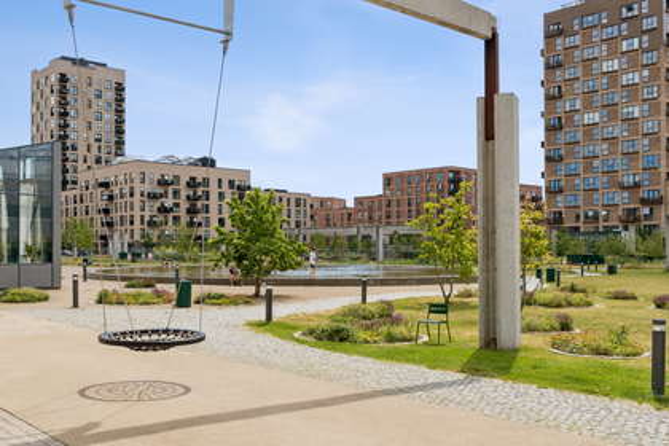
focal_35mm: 36
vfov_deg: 36.9
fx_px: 669
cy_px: 223
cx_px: 334
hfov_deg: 53.1
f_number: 8
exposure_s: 1/500
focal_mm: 24
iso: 200
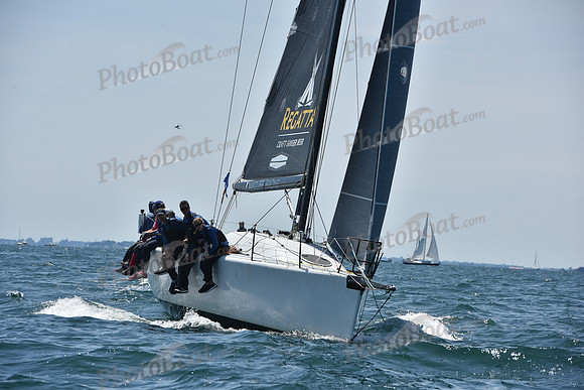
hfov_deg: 10.5
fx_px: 3164
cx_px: 292
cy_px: 195
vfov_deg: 7.0
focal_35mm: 195
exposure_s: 1/1000
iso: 250
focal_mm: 195
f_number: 10
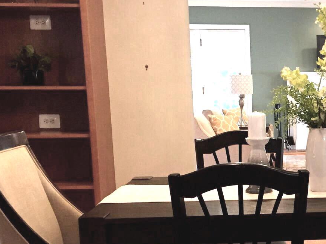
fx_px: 640
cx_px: 357
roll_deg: -0.9
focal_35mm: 68
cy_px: 189
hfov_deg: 26.4
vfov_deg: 21.4
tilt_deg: -9.3
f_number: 2.2
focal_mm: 4.15
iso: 160
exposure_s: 1/30
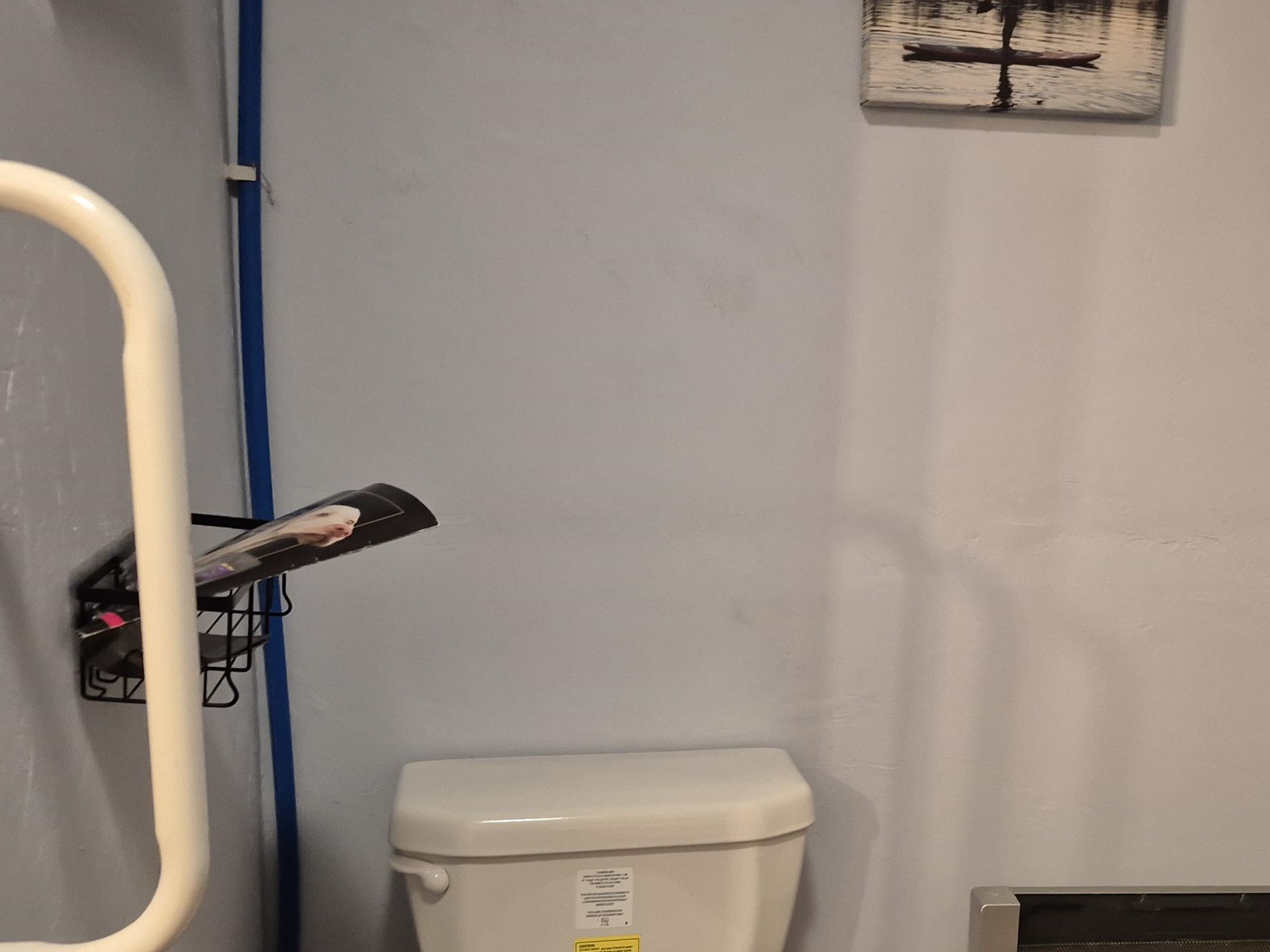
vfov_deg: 38.0
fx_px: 1357
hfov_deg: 49.5
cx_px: 813
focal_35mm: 37
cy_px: 672
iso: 640
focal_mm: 5.4
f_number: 1.8
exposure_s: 1/60
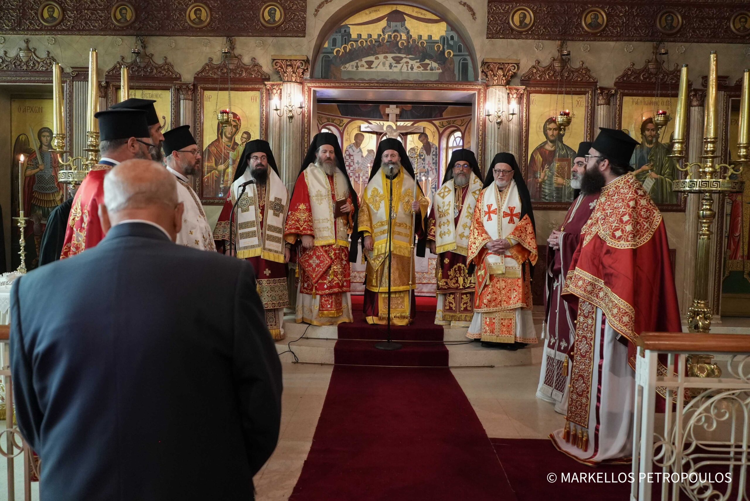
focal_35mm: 28
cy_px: 250
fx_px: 584
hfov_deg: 65.4
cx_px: 375
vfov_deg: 46.5
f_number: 4
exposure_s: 1/160
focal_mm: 28
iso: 6400
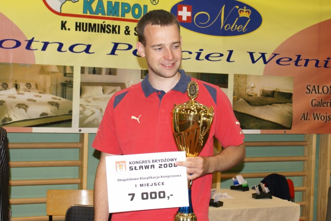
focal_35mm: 68
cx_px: 166
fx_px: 621
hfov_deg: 29.8
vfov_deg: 20.2
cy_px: 110
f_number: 5.6
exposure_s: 1/50
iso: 400
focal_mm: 45
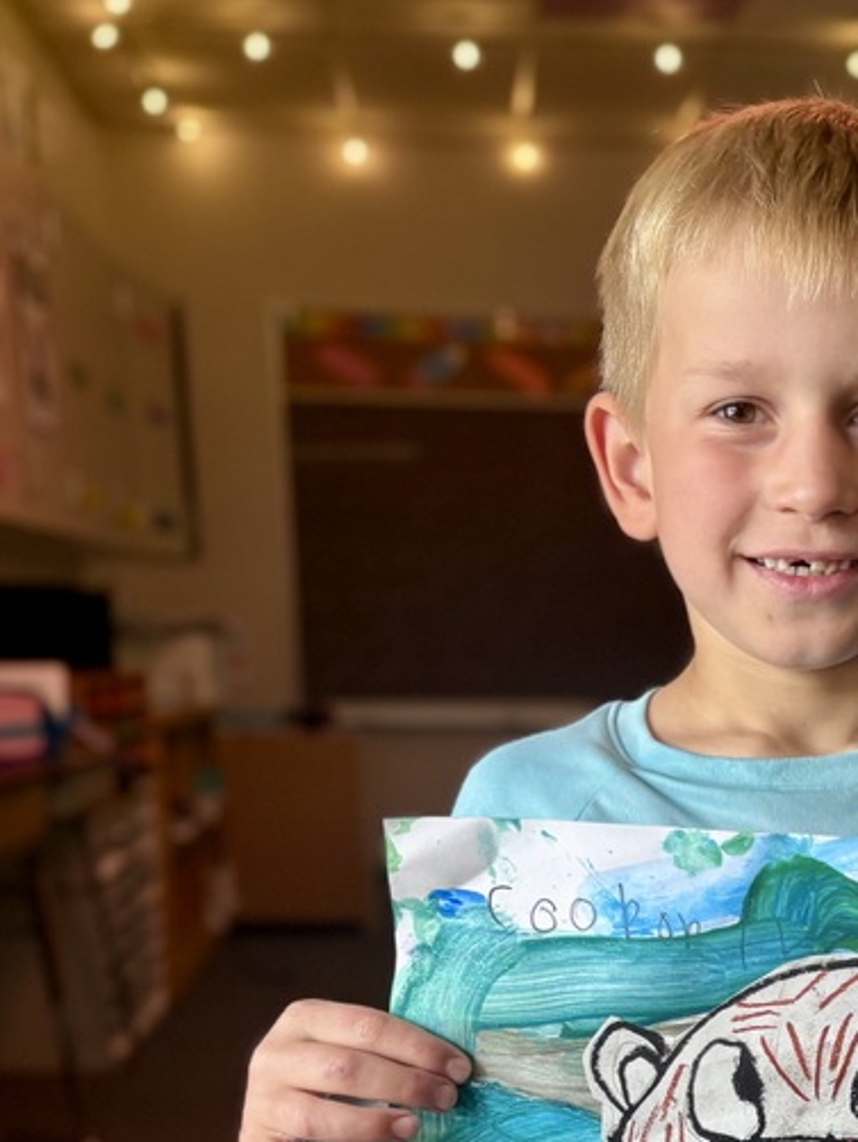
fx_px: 1750
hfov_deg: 26.5
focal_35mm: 53
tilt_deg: -14.4
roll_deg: -1.0
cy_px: 1094
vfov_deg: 33.6
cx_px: 785
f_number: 1.6
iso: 125
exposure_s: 1/122
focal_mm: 5.96
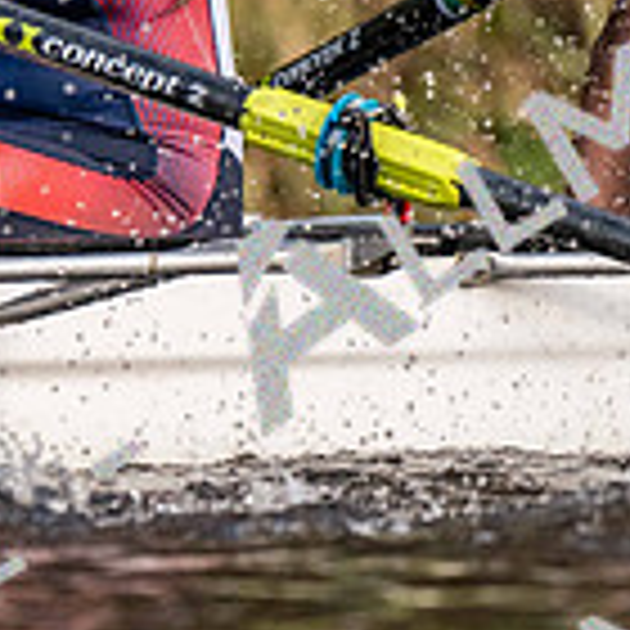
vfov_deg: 0.8
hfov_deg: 0.8
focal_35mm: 2117
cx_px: -148
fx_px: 43590
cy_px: 7
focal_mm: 600
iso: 1800
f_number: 4
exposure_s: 1/2500
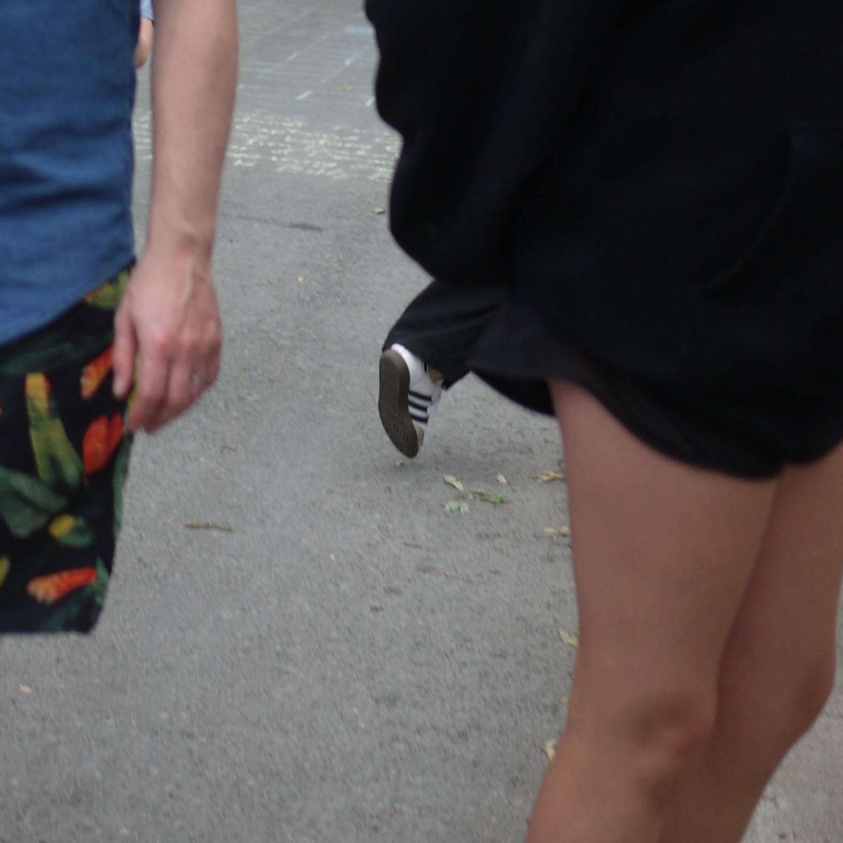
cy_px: 37
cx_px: 65
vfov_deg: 17.9
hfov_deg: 18.0
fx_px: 2617
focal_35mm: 95
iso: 100
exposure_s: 1/1000
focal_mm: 20
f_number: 1.8
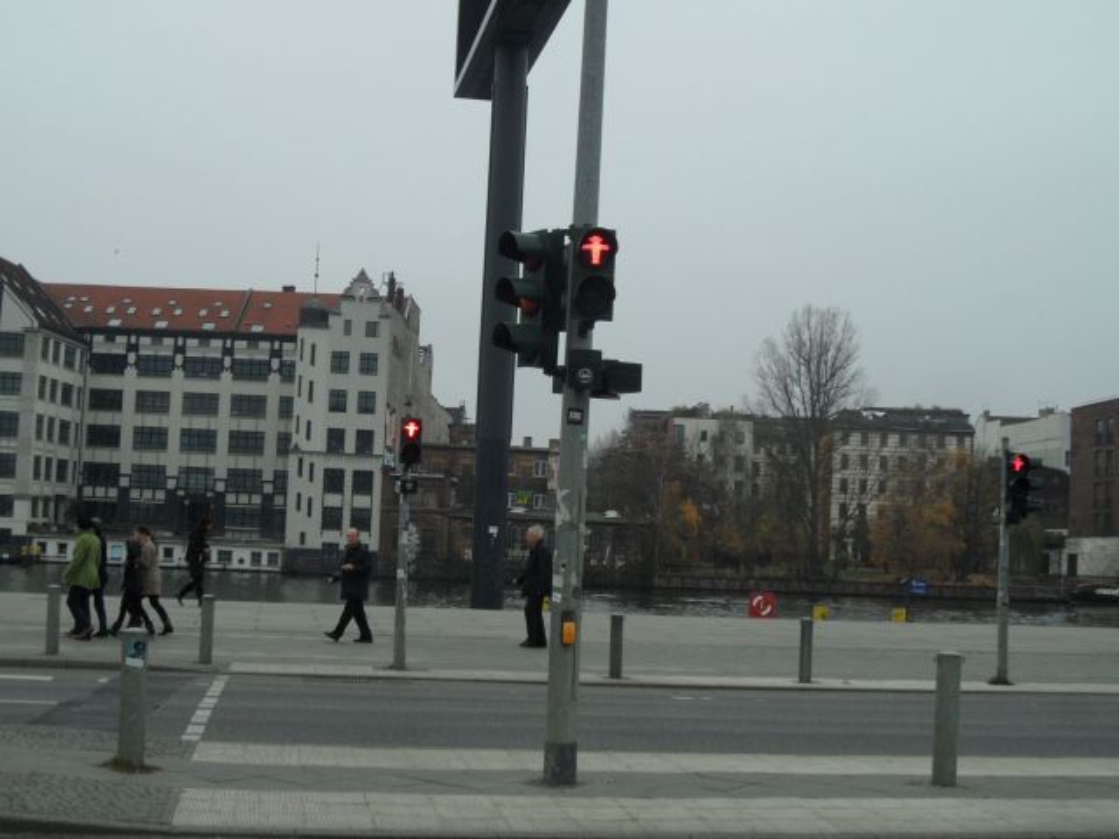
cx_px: 560
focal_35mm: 50
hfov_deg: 38.2
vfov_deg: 29.1
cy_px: 420
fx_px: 1616
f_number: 3.8
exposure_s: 1/350
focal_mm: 8.2
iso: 80
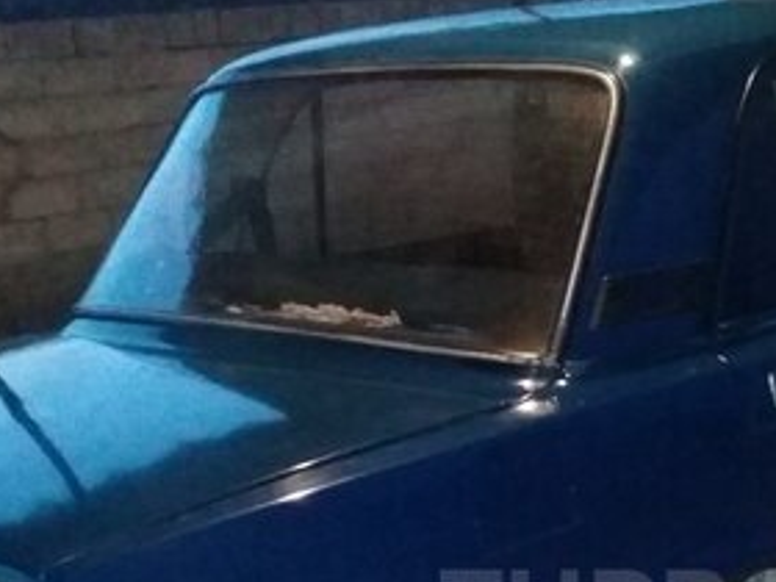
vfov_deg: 19.5
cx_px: 723
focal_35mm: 73
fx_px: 1636
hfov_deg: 25.7
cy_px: 611
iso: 1000
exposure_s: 1/15
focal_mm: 3.3
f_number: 2.2
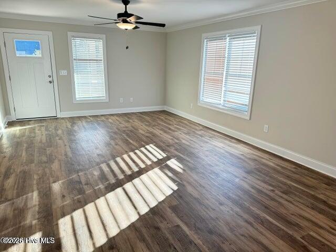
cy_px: 126
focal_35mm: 24
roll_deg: -1.6
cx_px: 168
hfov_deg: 71.6
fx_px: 233
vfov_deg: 56.8
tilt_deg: -16.9
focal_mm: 6.76
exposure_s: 1/128
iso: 80
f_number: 1.78
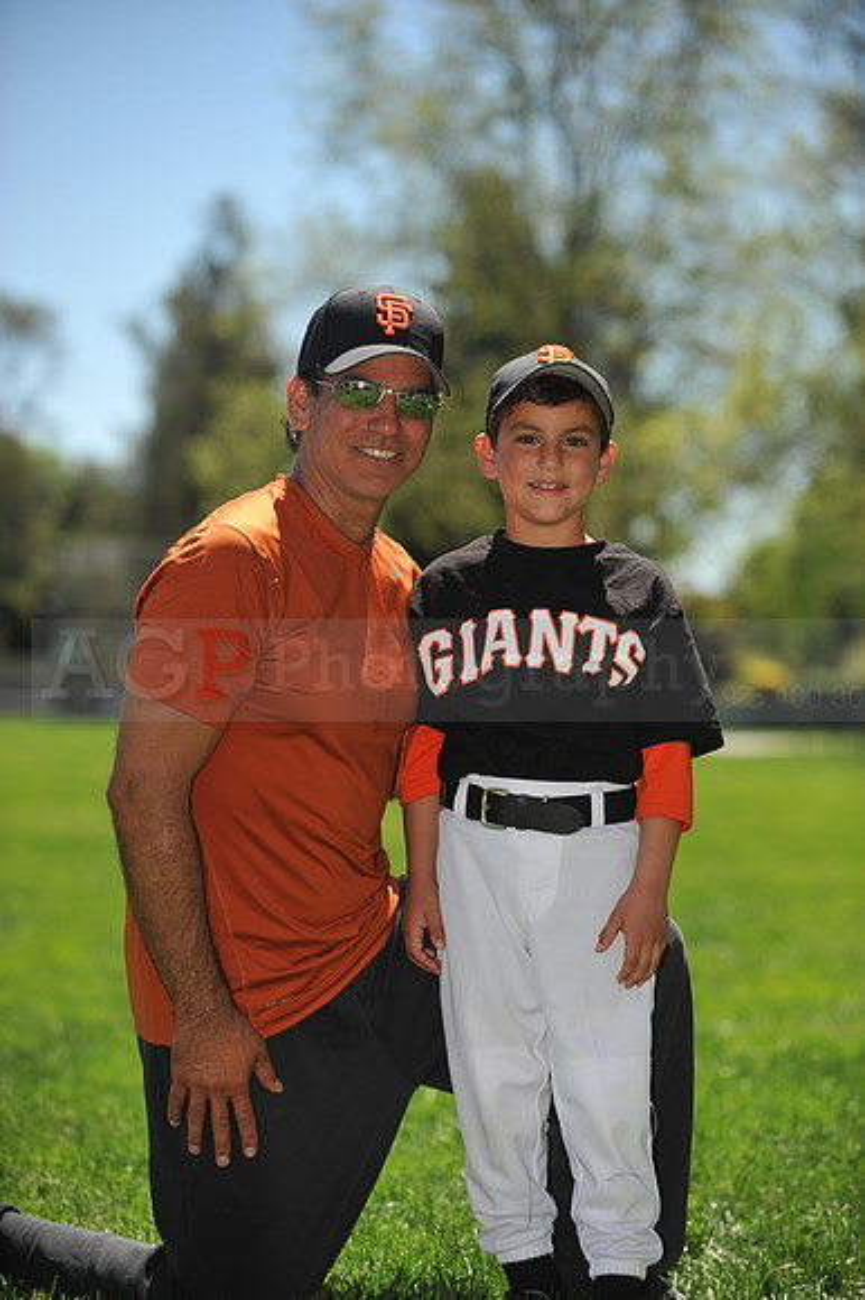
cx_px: 432
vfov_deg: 18.3
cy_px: 650
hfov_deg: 12.2
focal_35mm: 112
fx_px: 4041
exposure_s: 1/2000
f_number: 4
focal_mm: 112
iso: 200
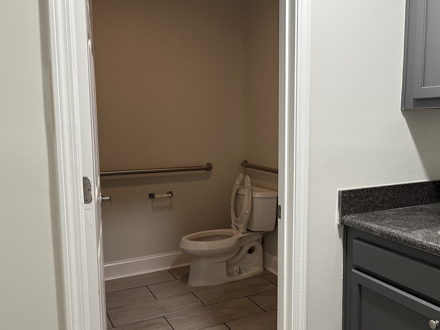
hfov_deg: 53.2
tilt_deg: -7.4
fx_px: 432
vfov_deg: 41.8
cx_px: 284
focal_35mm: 34
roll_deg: +0.0
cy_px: 172
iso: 250
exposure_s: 1/60
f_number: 1.78
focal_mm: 6.86
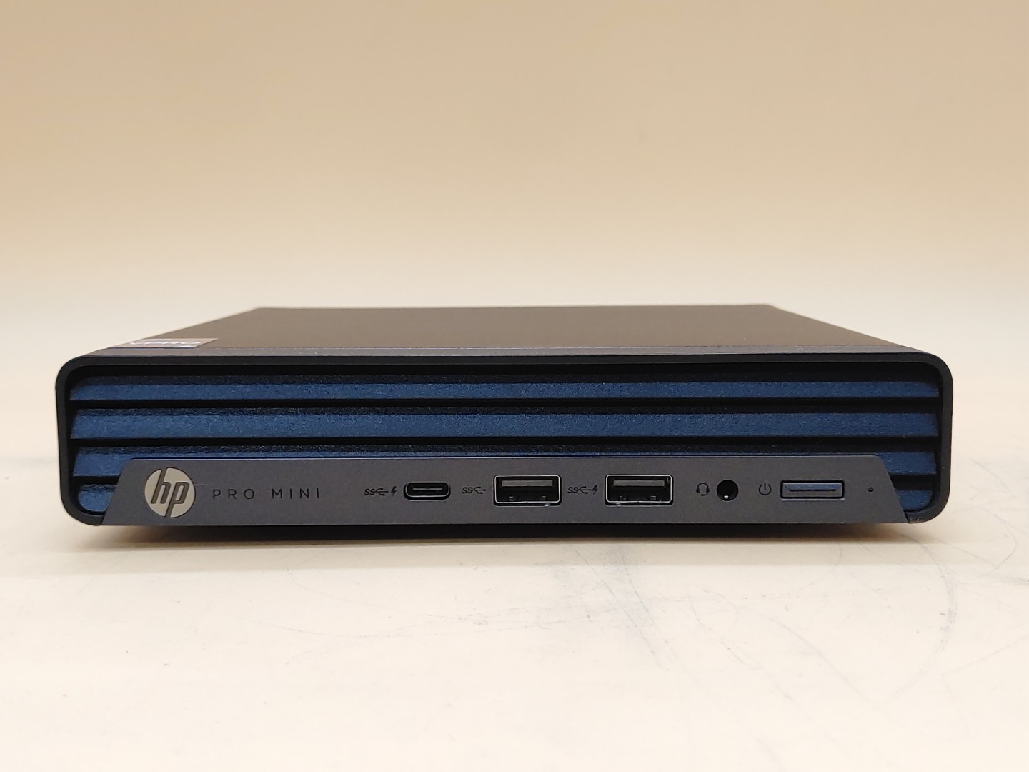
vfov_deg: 35.1
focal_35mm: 41
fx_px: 1219
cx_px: 514
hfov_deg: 45.8
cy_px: 386
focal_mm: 4.36
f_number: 1.8
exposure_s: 1/120
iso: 50
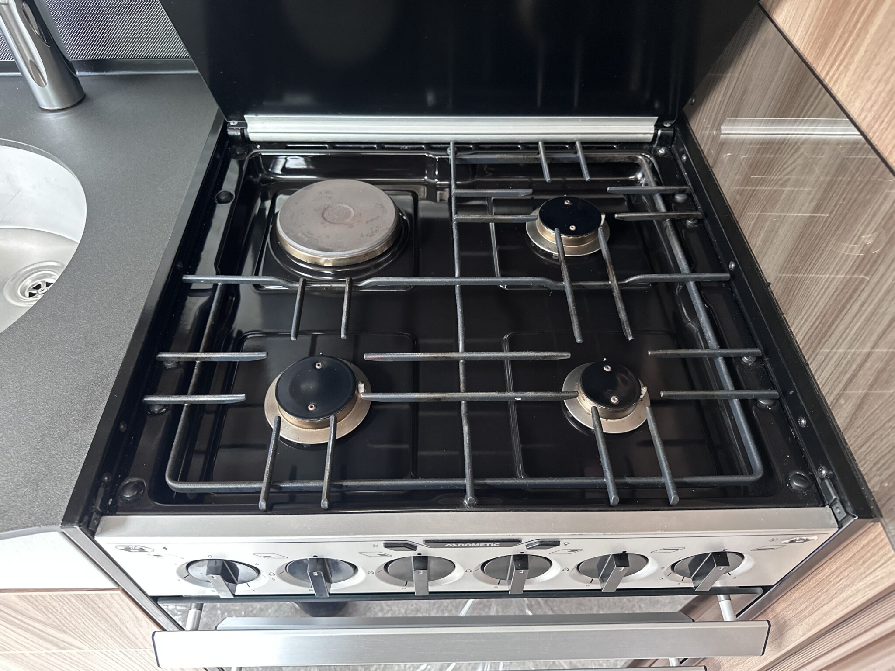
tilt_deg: -49.2
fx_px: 621
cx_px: 448
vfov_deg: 56.8
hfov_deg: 71.6
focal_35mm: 24
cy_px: 336
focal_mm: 6.86
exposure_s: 1/60
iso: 640
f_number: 1.78
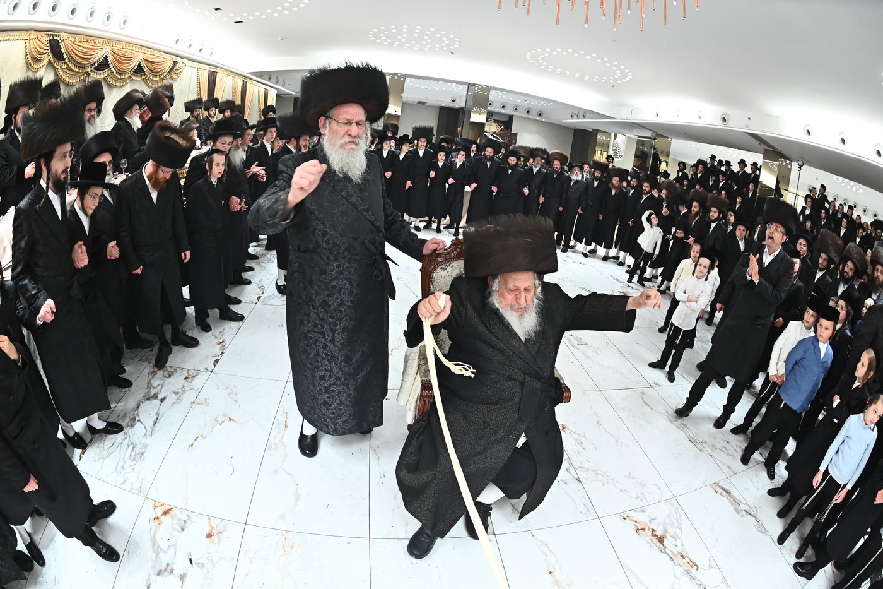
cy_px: 294
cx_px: 442
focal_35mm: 16
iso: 2000
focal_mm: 16
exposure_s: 1/200
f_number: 6.3
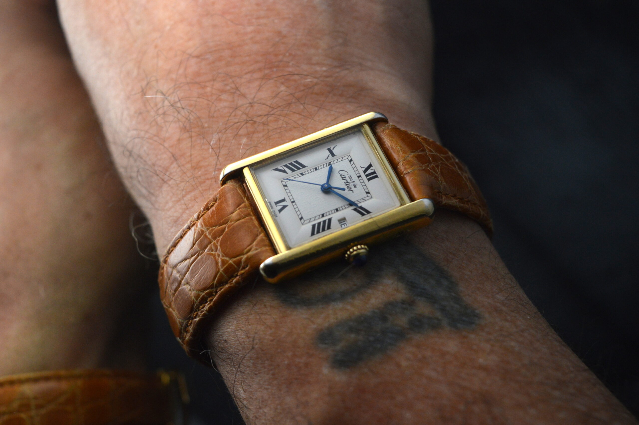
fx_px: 1064
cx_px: 320
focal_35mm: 60
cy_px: 212
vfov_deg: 22.6
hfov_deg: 33.4
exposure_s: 1/200
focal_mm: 40
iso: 800
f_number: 7.1
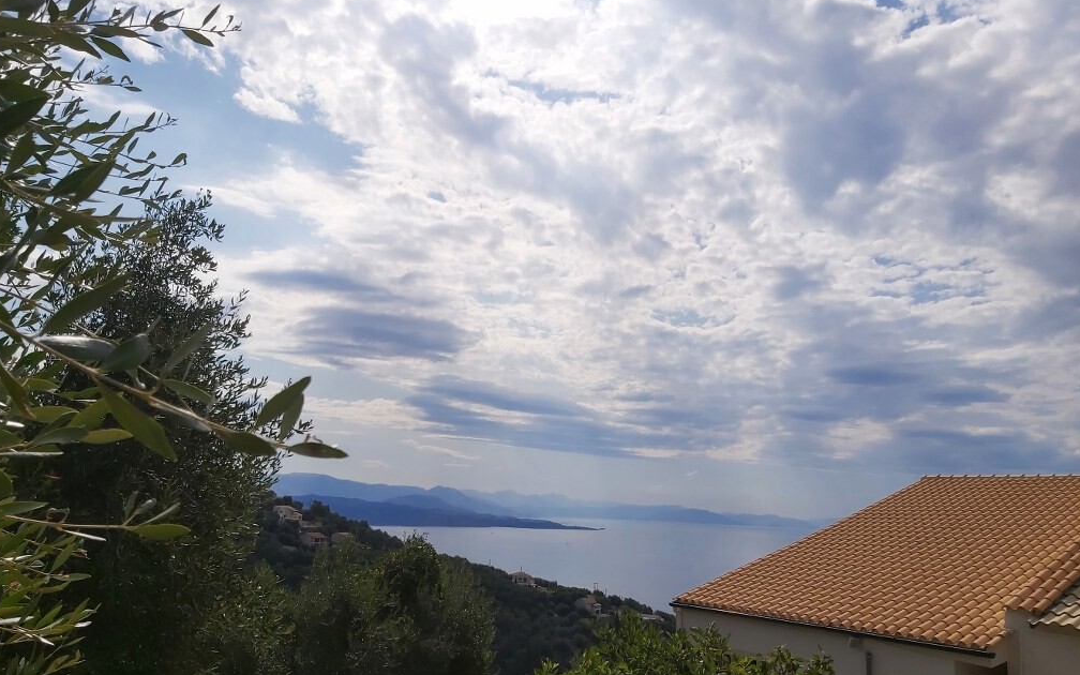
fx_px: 824
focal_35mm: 28
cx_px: 534
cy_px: 370
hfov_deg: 66.5
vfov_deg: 44.5
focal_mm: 3.92
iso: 64
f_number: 1.7
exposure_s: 1/7977
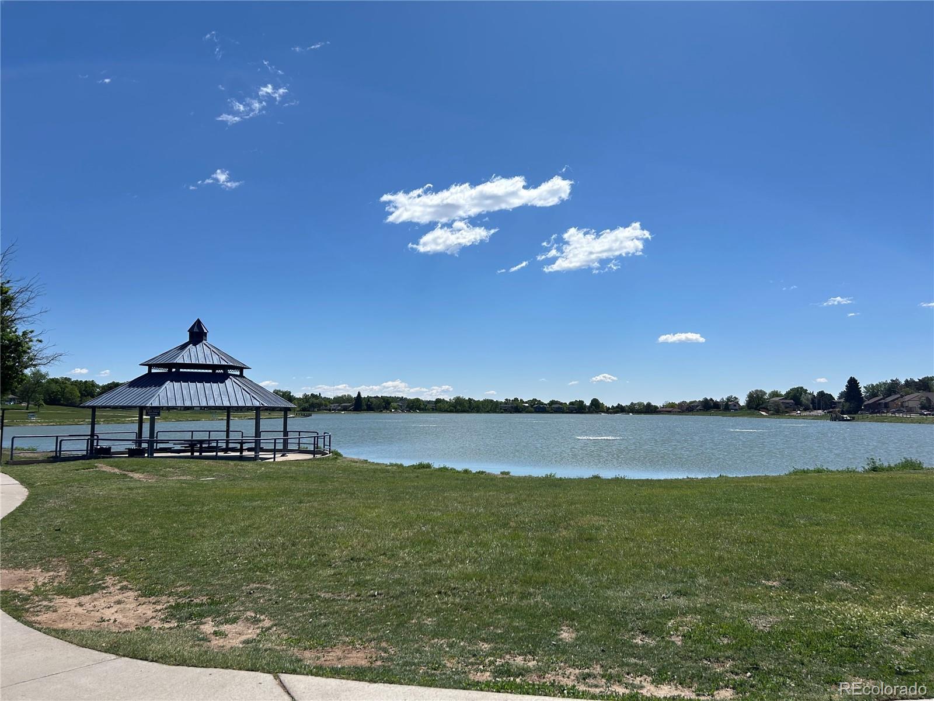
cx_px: 467
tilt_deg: +3.0
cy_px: 350
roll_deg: -0.9
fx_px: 702
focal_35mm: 26
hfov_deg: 67.3
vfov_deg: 53.1
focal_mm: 5.7
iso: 50
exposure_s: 1/8696
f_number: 1.5
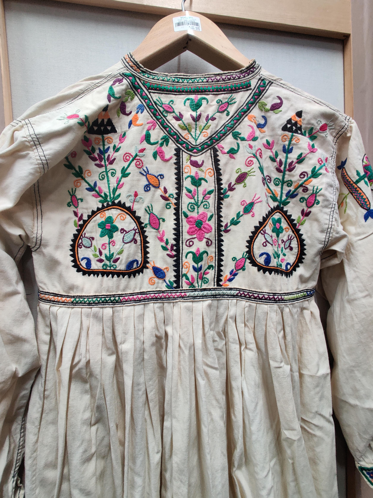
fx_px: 187
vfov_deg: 106.2
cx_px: 186
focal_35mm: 13
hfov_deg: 89.9
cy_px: 249
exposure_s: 1/50
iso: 500
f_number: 2.2
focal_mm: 2.25
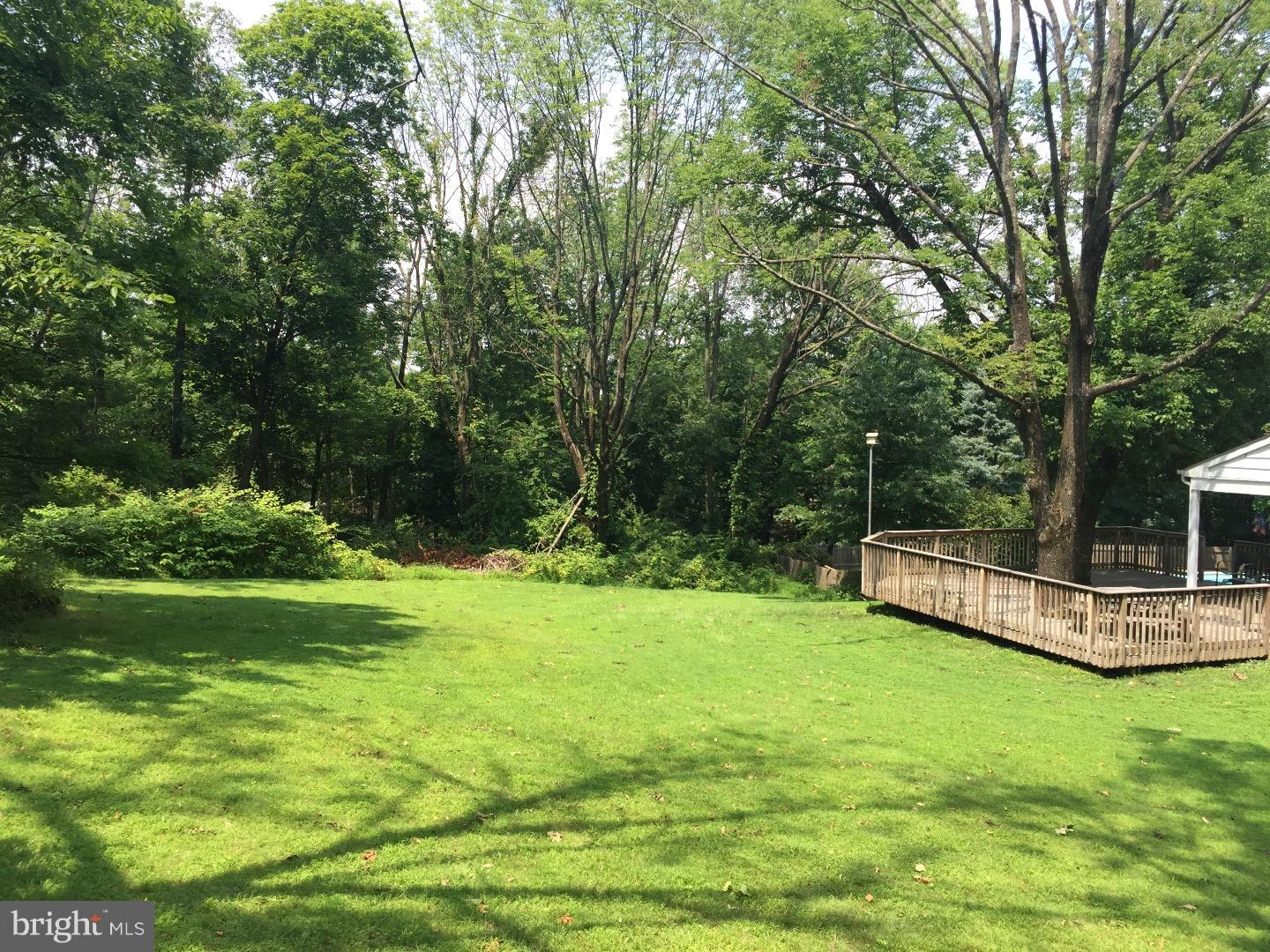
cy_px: 476
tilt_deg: -2.6
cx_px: 635
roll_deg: -2.5
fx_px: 1064
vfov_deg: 48.2
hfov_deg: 61.7
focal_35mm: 29
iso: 32
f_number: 2.2
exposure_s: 1/590
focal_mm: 4.15
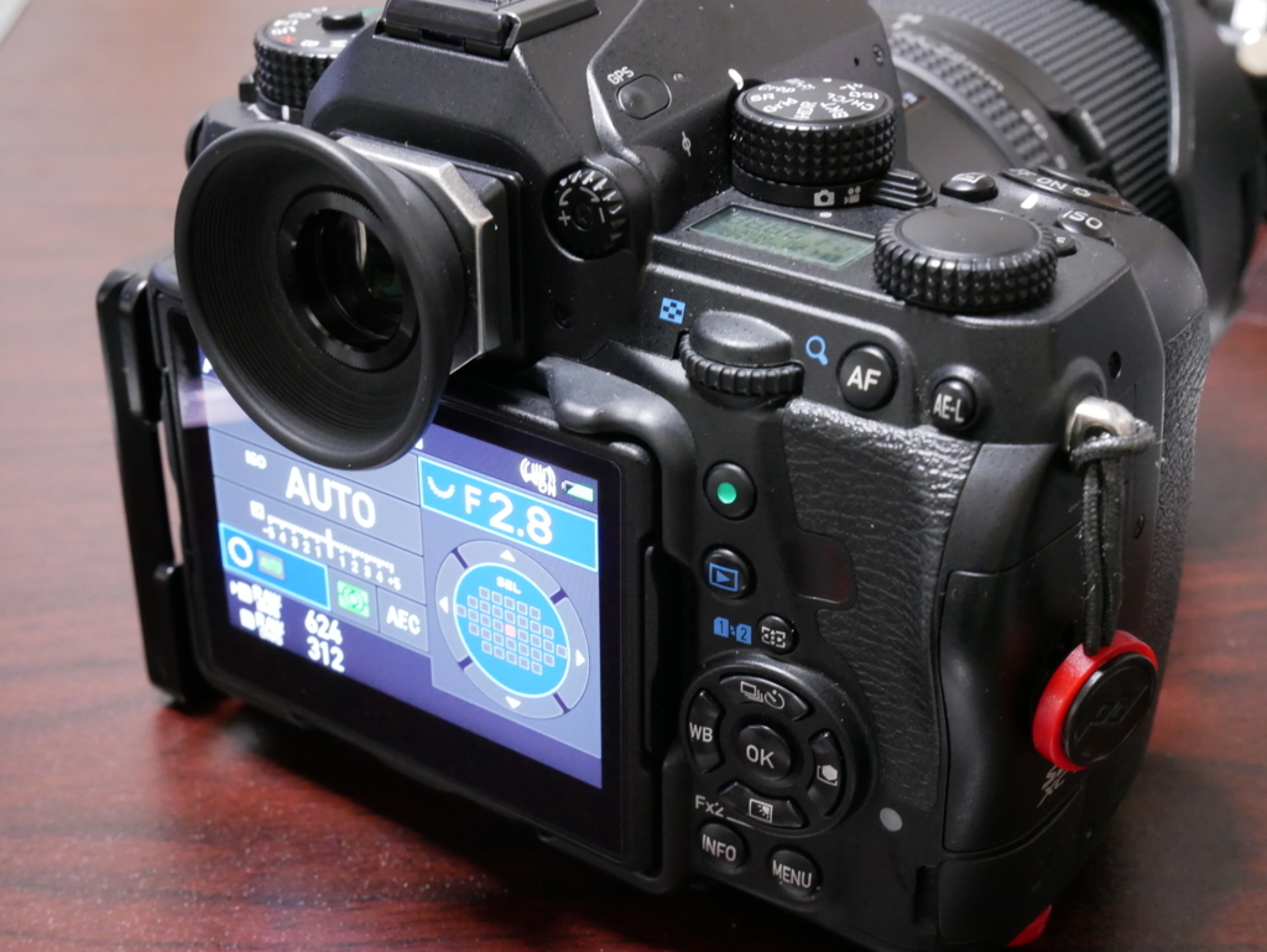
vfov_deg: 27.1
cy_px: 476
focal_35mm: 54
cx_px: 634
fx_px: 1977
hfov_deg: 35.5
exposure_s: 1/5
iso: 3200
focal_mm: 27
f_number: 8
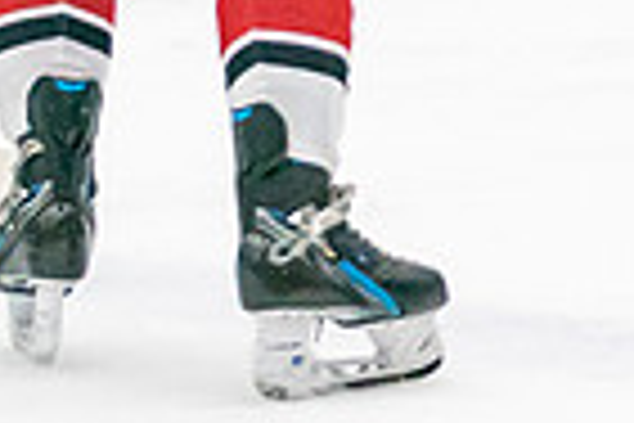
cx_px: 1311
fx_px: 12133
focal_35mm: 689
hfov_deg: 3.0
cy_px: -352
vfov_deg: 2.0
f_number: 2.8
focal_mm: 97
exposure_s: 1/1250
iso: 3200
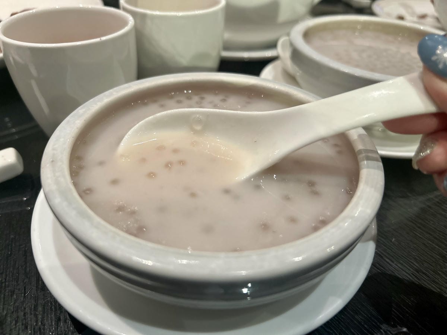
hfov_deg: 67.3
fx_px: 336
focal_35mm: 26
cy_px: 168
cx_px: 224
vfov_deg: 53.1
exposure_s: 1/60
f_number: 1.5
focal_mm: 5.7
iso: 250
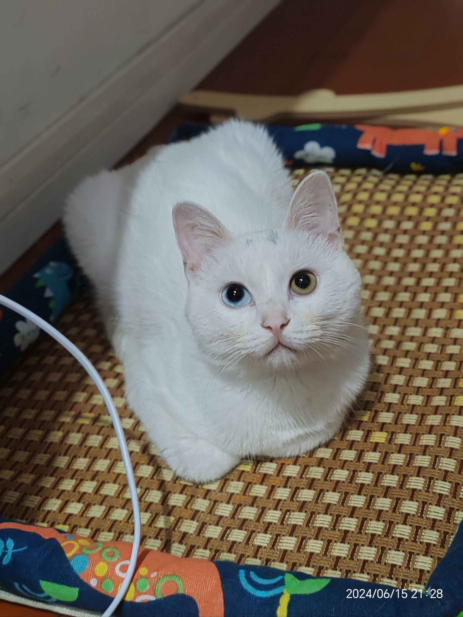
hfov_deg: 27.0
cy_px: 308
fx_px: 963
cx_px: 232
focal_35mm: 54
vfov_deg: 35.5
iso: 5000
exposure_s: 1/33
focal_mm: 6.12
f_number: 7.1
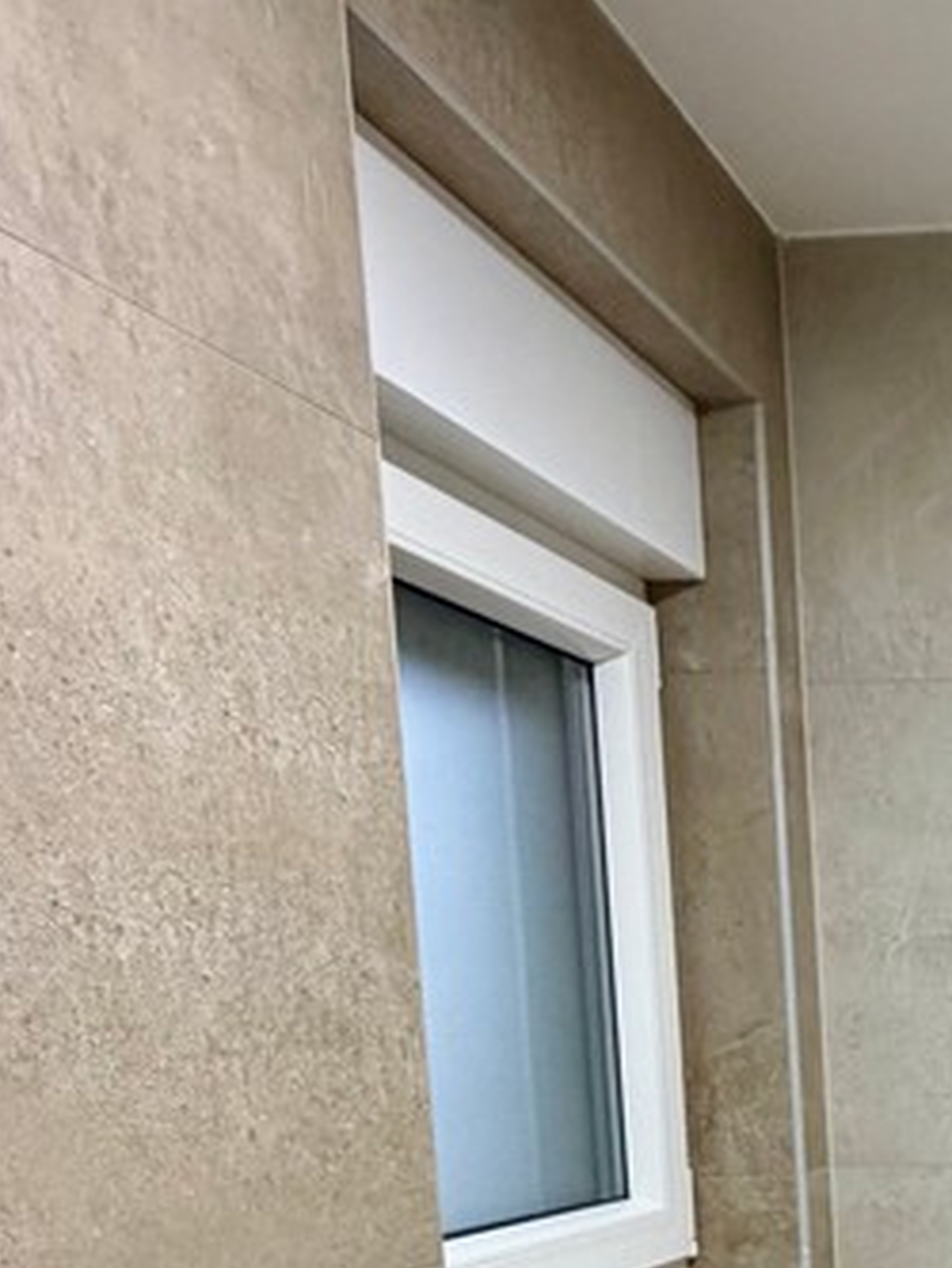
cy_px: 1272
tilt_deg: -8.7
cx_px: 1321
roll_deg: +0.7
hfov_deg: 26.8
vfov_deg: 38.8
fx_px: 1576
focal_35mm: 43
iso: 320
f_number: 2.2
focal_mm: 2.22
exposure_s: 1/100
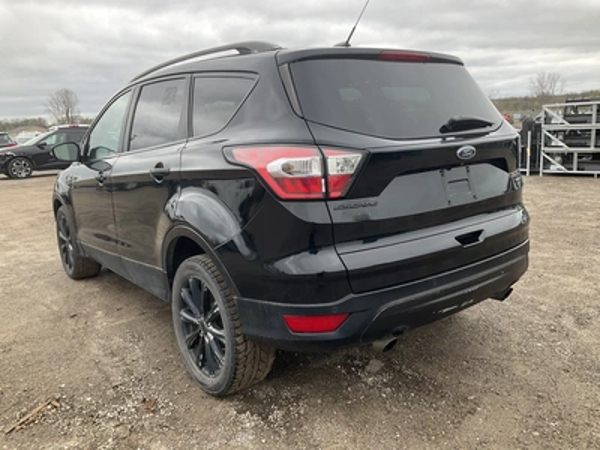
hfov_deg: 61.7
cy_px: 225
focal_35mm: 29
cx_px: 300
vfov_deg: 48.2
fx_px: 503
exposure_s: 1/268
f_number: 1.8
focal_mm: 3
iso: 25
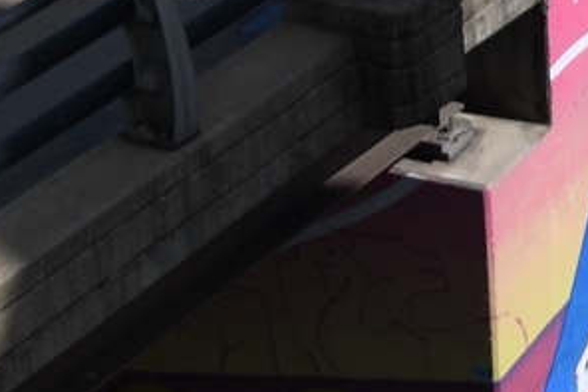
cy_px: -525
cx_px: 1357
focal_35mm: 219
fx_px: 3570
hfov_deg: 8.7
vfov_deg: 6.0
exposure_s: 1/500
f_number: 9
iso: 200
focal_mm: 27
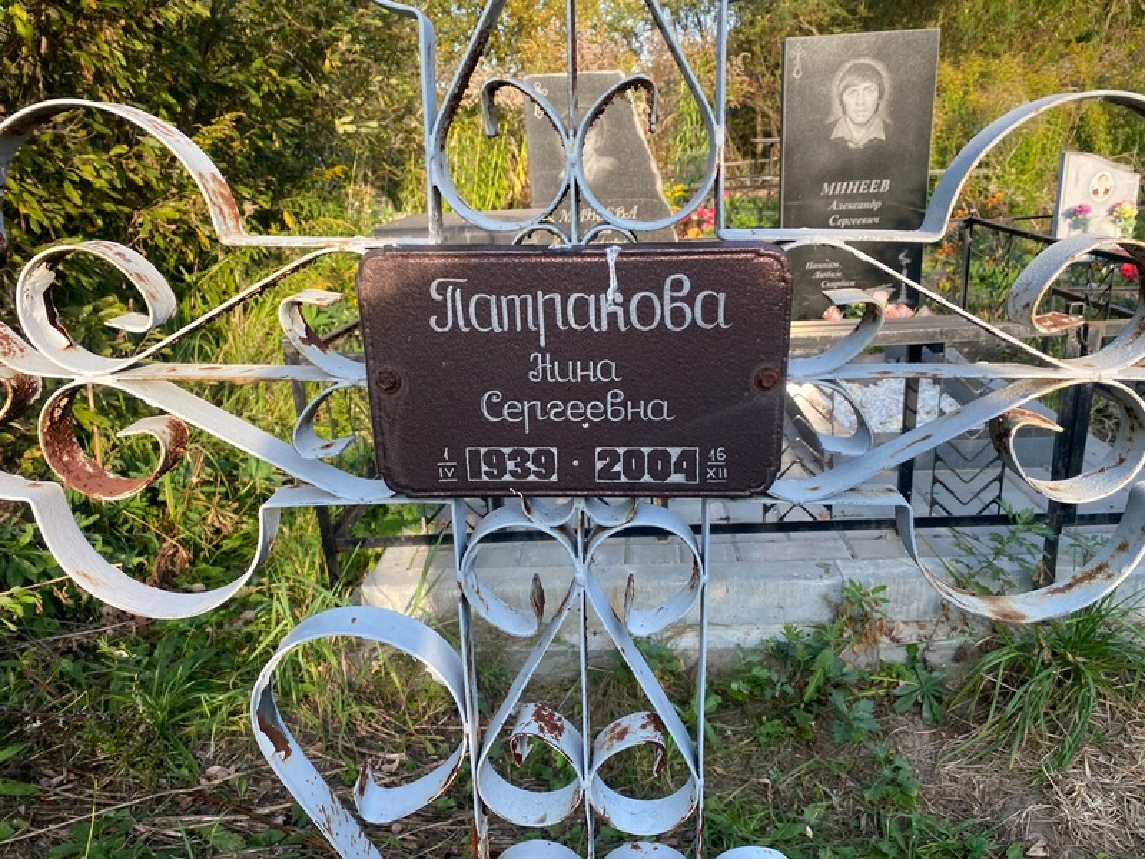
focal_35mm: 26
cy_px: 430
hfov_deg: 67.3
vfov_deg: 53.1
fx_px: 860
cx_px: 572
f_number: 1.8
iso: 32
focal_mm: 4.25
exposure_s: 1/436
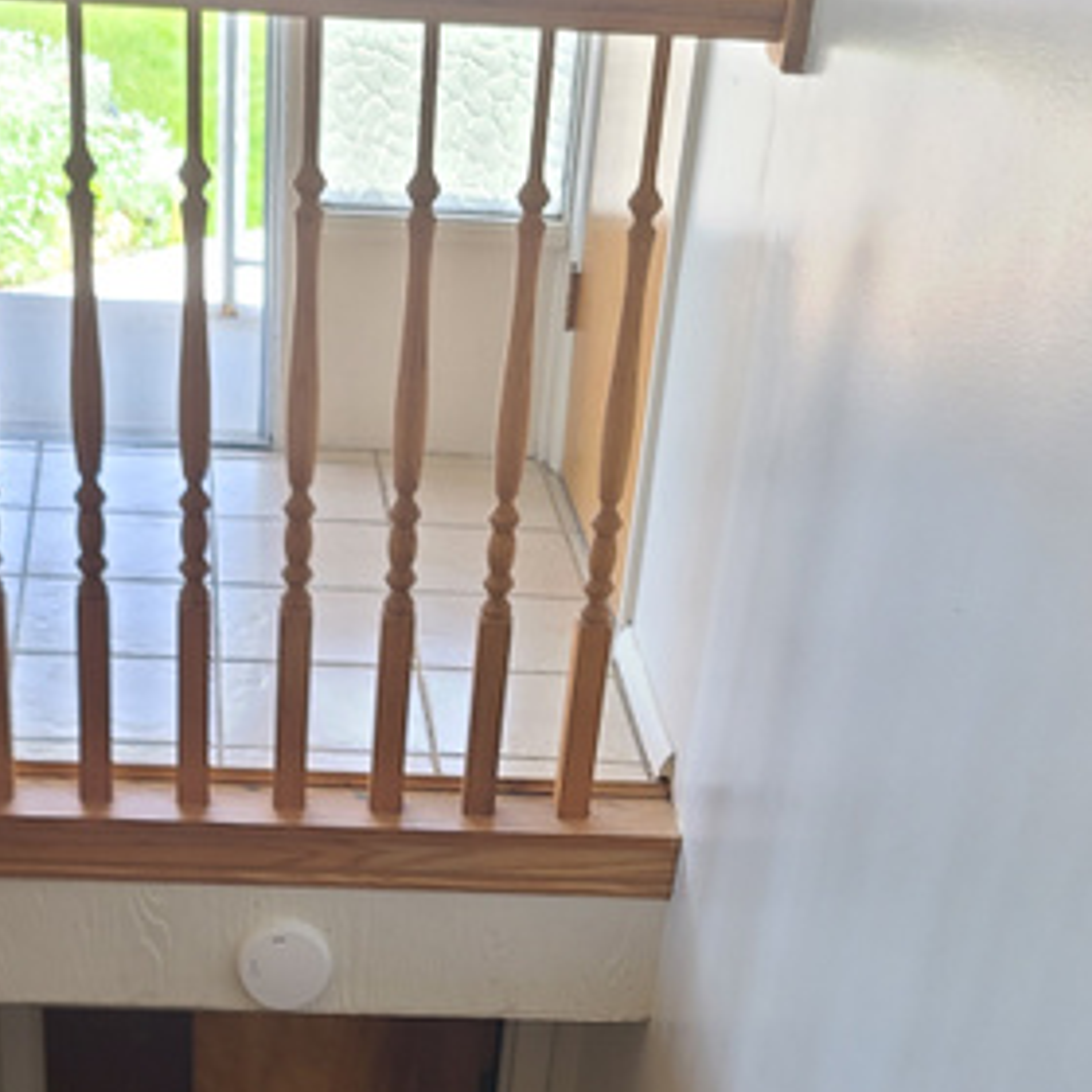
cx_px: 359
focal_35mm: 63
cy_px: 1459
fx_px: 2248
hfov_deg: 27.1
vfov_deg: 23.7
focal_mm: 5.4
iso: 50
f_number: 1.8
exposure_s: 1/60
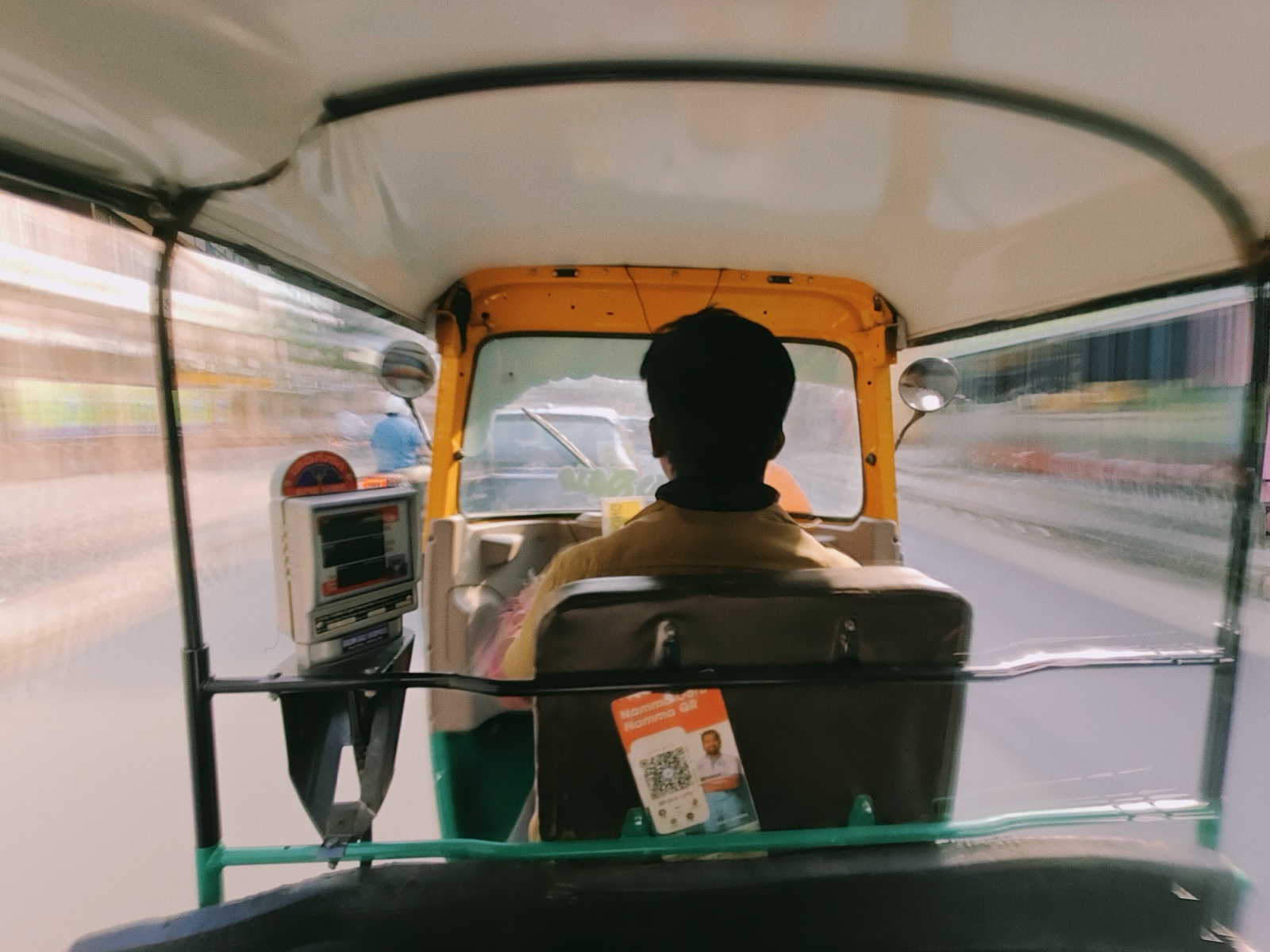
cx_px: 635
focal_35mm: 16
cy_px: 476
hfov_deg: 94.5
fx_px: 587
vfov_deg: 78.1
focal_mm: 1.68
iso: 50
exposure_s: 1/236
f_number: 2.2
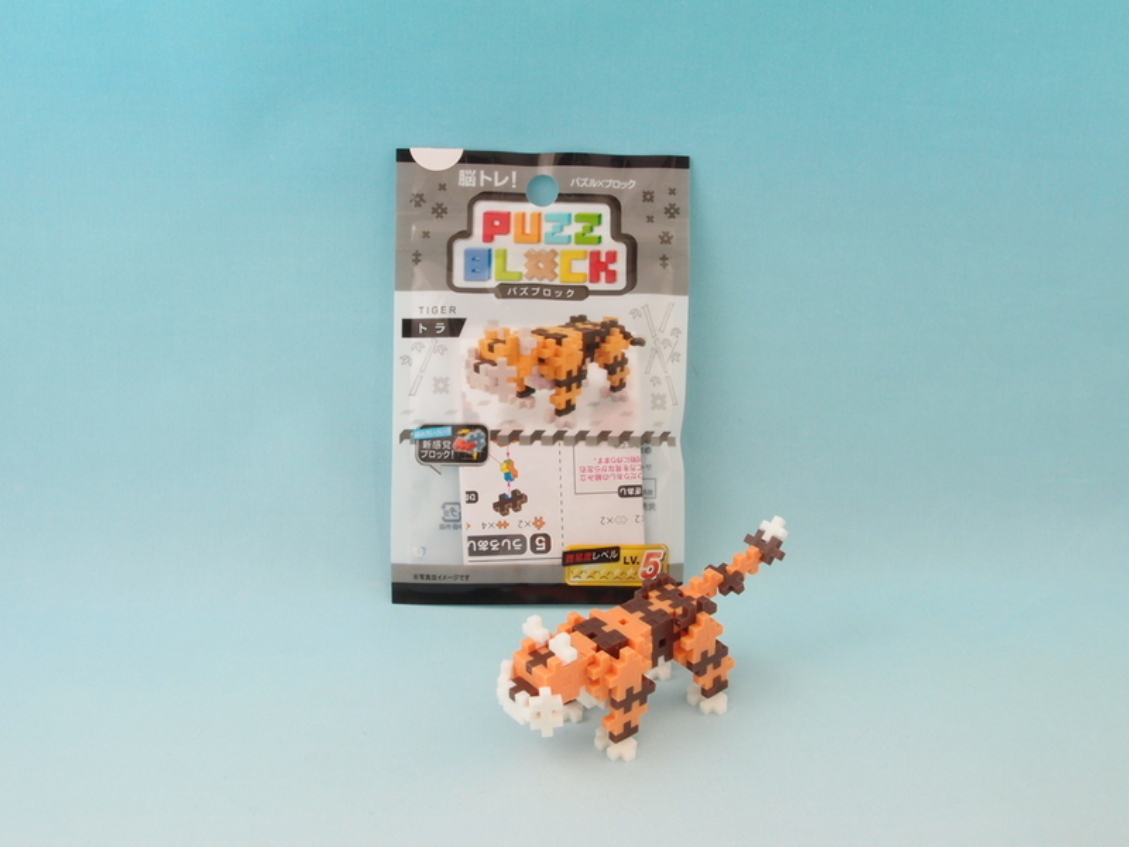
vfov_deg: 41.8
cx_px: 564
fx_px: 1109
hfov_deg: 54.0
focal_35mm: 34
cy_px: 424
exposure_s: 1/1.3
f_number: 8
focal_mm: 7.41
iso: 100
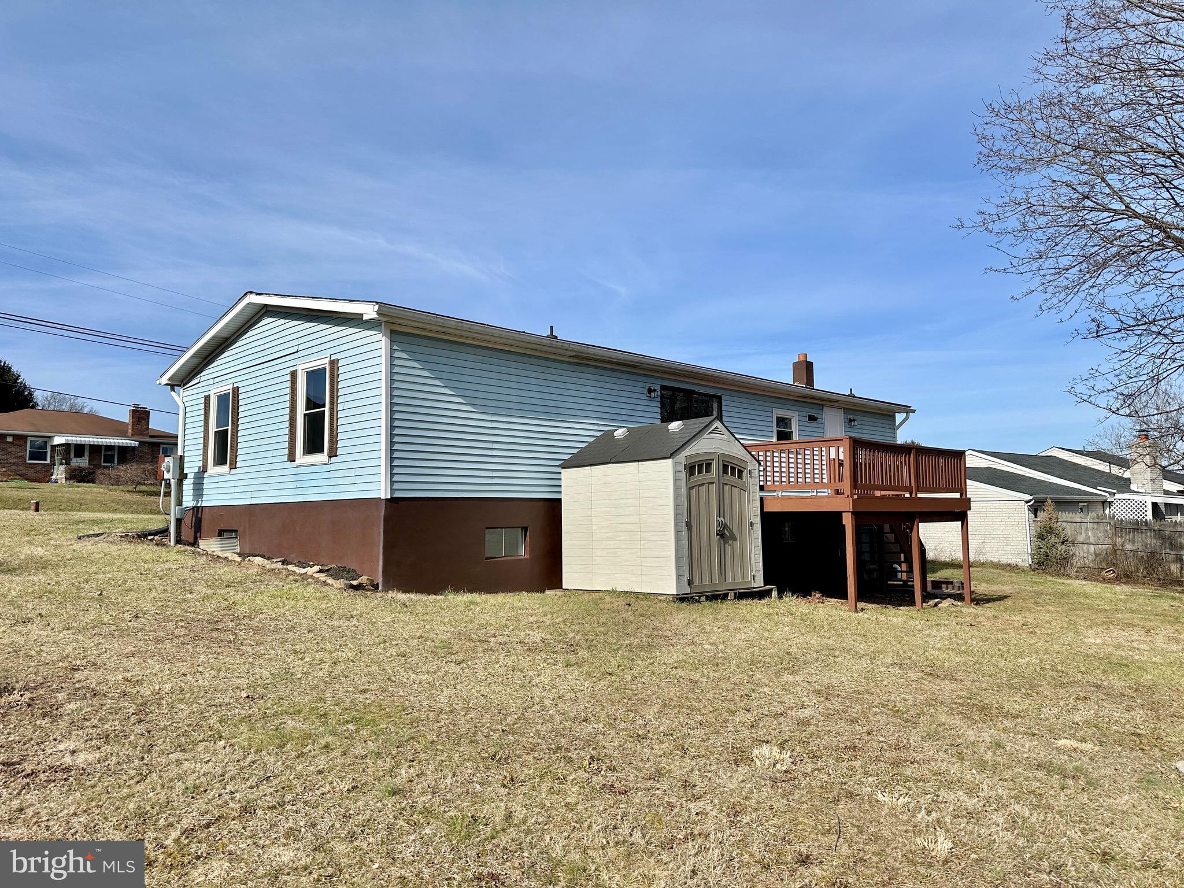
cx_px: 592
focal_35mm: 24
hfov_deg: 71.6
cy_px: 444
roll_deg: +0.7
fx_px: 821
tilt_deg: +6.1
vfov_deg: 56.8
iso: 80
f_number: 1.78
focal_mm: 6.86
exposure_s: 1/5848
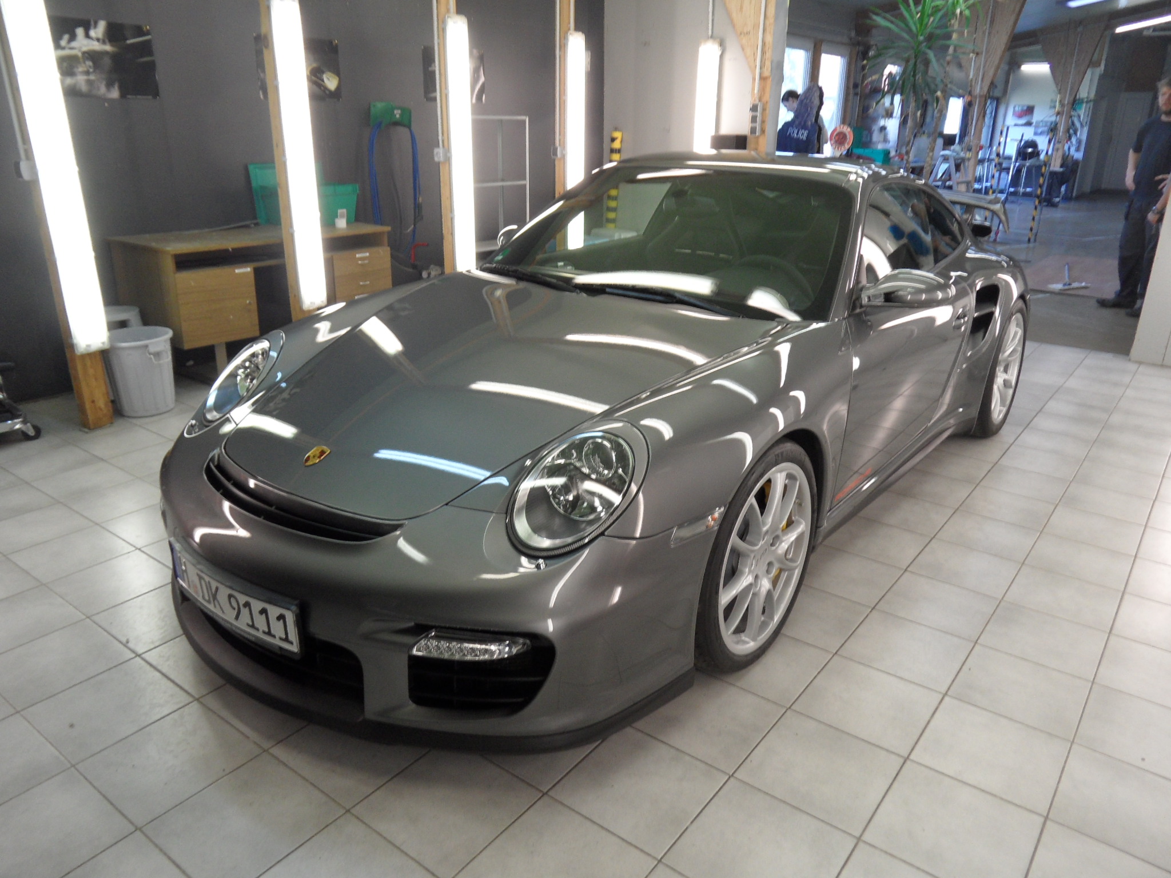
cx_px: 586
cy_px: 439
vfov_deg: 56.8
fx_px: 812
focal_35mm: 24
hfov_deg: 71.6
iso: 100
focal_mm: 3.9
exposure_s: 1/45
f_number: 3.2
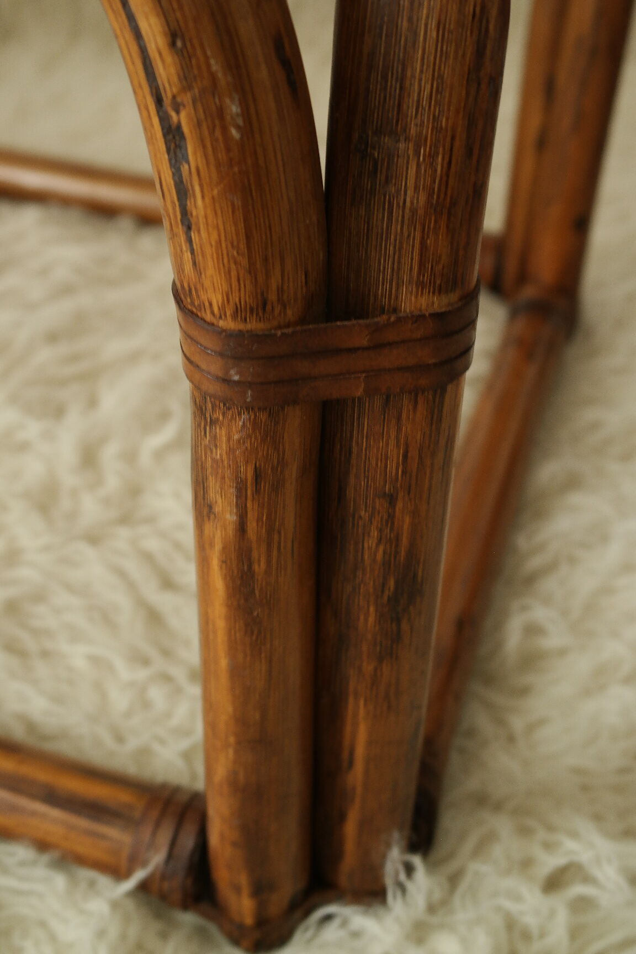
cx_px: 318
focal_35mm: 46
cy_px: 477
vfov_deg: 42.7
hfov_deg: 29.2
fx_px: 1219
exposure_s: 1/25
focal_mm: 30
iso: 800
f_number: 5.6
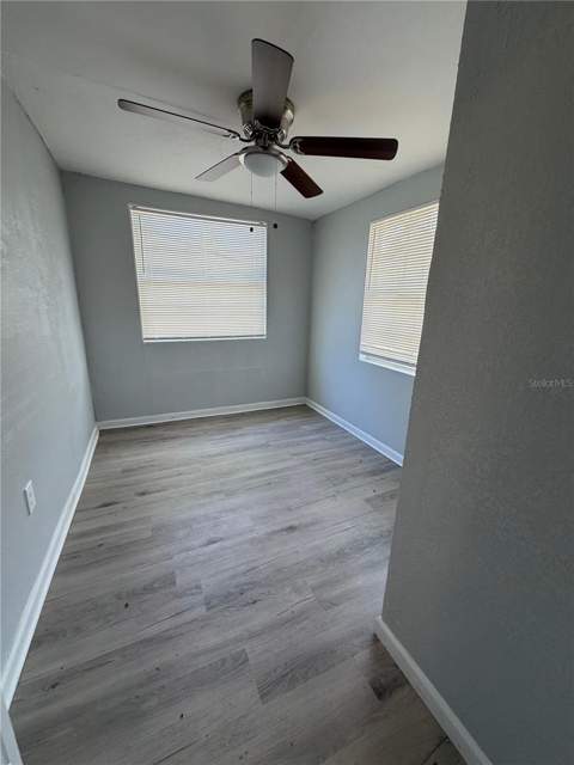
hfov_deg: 85.7
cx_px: 287
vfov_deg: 102.1
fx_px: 310
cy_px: 382
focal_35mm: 14
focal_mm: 2.22
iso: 125
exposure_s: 1/120
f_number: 2.2
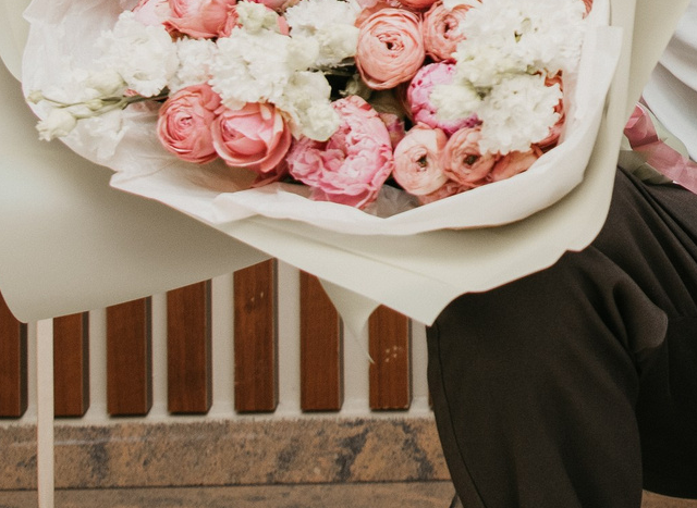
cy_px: -492
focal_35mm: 122
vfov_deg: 10.9
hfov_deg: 15.3
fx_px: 2433
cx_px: 982
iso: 160
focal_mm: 26
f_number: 3.5
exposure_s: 1/160
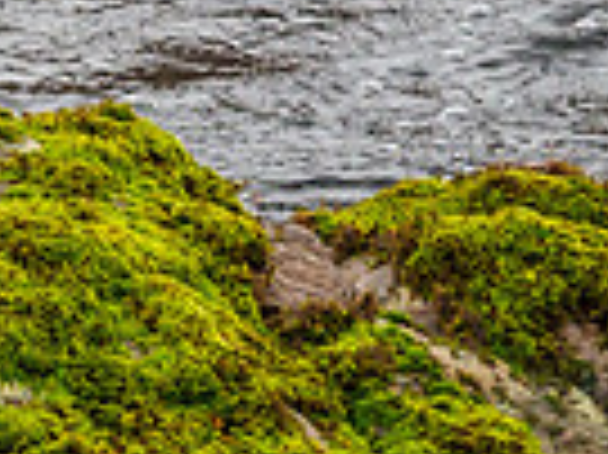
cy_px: 186
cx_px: -519
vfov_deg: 0.8
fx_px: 32868
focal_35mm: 1873
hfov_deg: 1.1
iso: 400
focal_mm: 150
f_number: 3.2
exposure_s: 1/1000
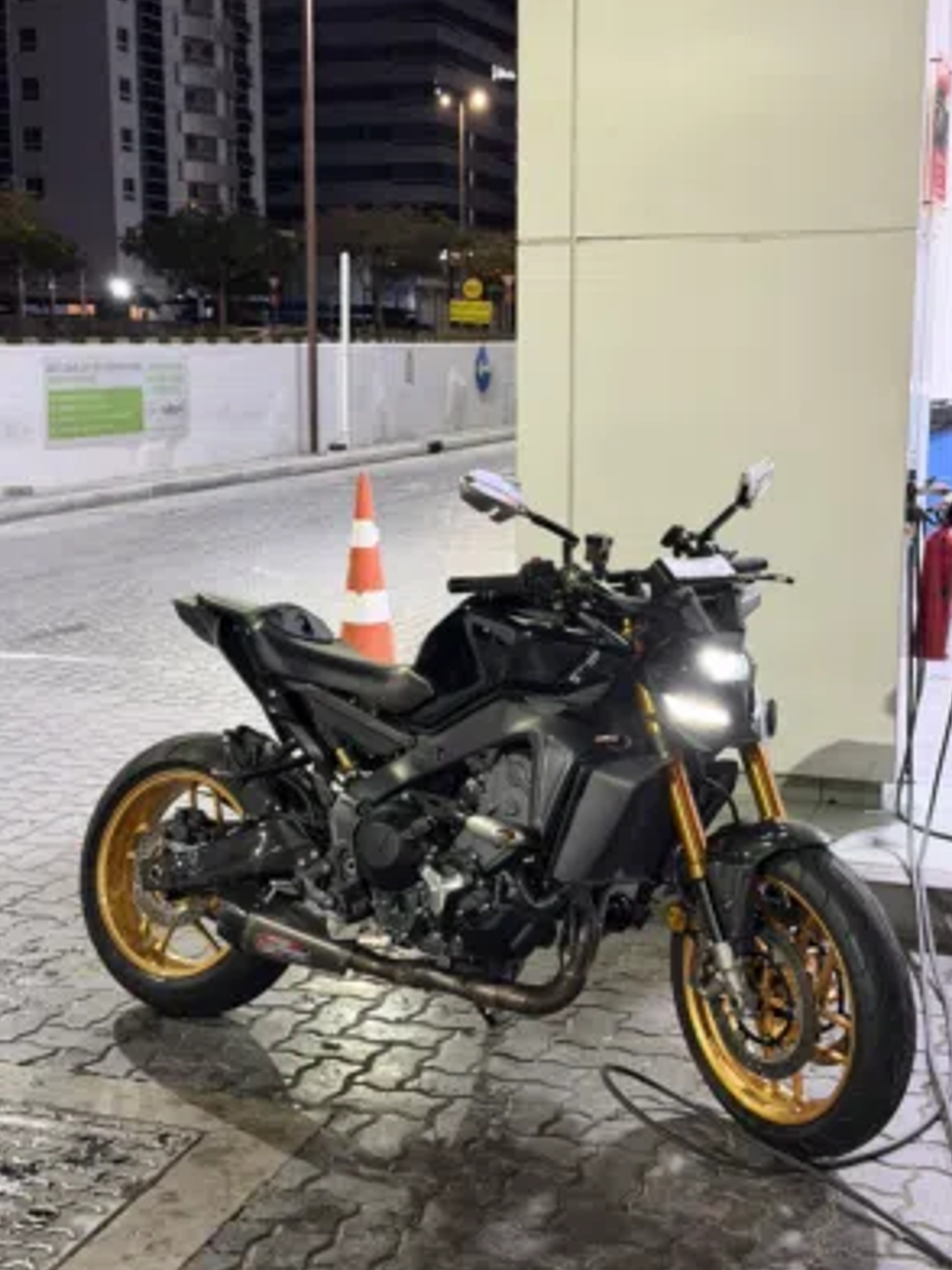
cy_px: 632
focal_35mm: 49
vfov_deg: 38.9
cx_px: 482
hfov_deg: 29.7
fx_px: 1797
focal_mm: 6.76
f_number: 1.78
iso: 320
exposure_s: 1/33
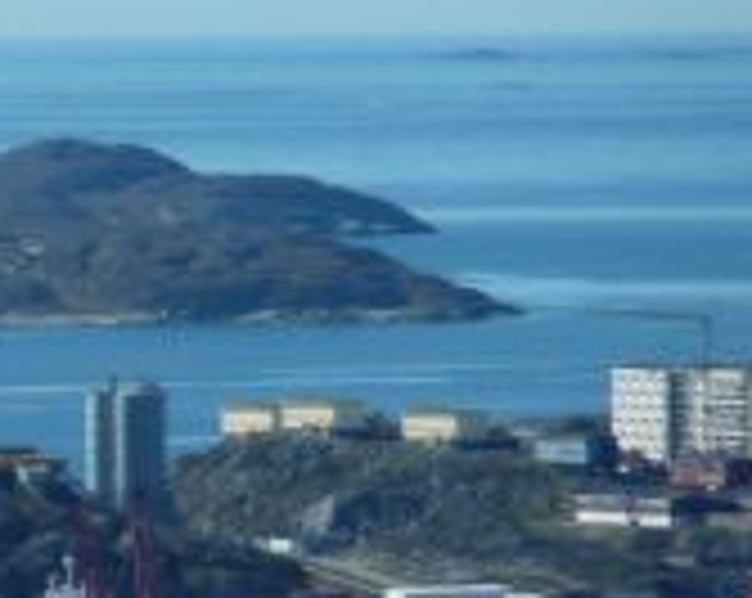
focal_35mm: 1055
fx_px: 23439
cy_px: 220
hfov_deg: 1.8
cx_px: -167
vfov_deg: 1.5
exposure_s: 1/640
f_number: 5.6
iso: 80
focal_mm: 49.2
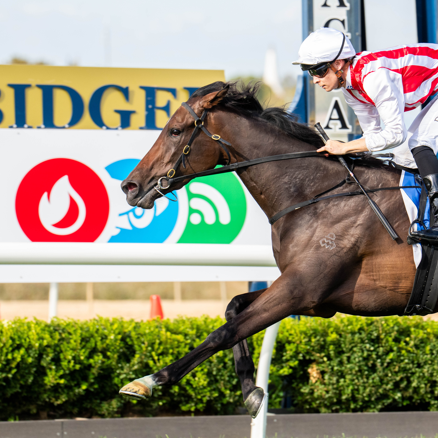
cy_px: 238
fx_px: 4438
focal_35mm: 310
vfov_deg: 5.7
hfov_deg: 5.6
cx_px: 417
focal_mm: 180
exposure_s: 1/2000
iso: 640
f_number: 4
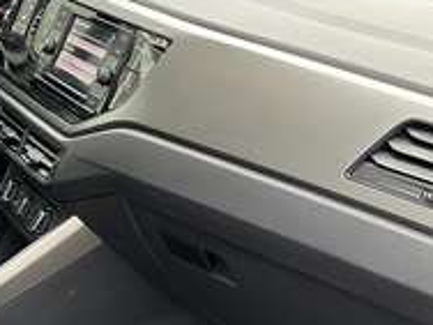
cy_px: 234
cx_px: -35
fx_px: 813
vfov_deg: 22.4
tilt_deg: -24.5
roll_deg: -0.7
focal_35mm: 65
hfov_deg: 27.5
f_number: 1.78
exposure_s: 1/67
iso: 250
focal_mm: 6.86
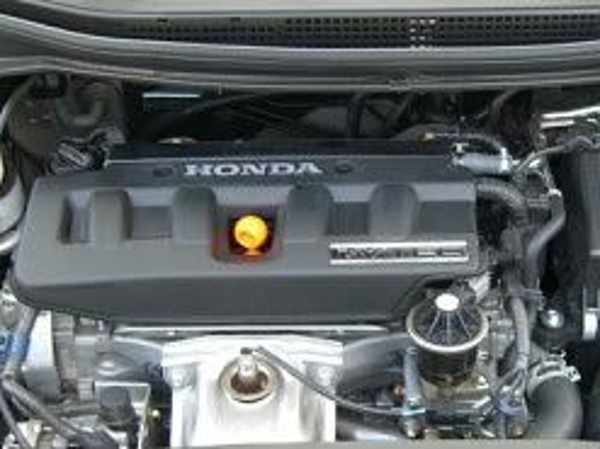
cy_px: 231
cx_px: 367
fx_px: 1195
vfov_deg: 21.3
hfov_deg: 28.1
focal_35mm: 69
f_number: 2.8
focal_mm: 7.9
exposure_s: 1/40
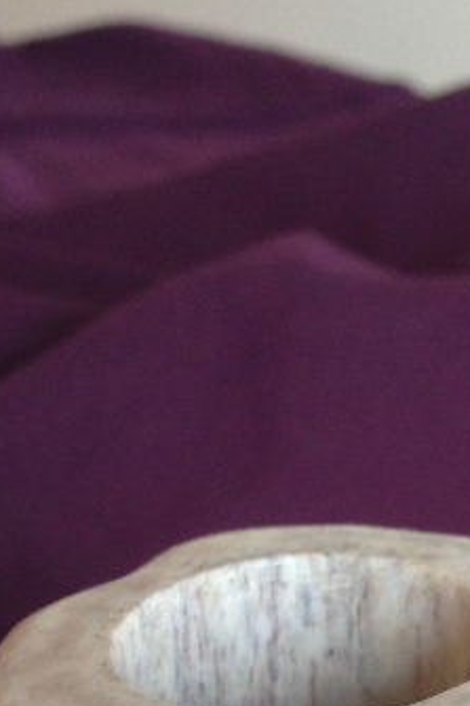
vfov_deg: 23.1
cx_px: 422
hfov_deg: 16.4
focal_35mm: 82
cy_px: 801
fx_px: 1607
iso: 125
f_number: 2.4
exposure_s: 1/20
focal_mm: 4.13
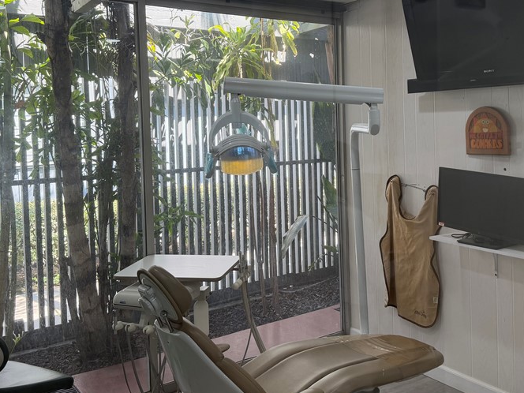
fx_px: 560
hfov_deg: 50.1
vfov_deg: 38.3
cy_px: 139
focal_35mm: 37
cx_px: 289
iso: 100
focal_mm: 6.76
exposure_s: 1/189
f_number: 1.78
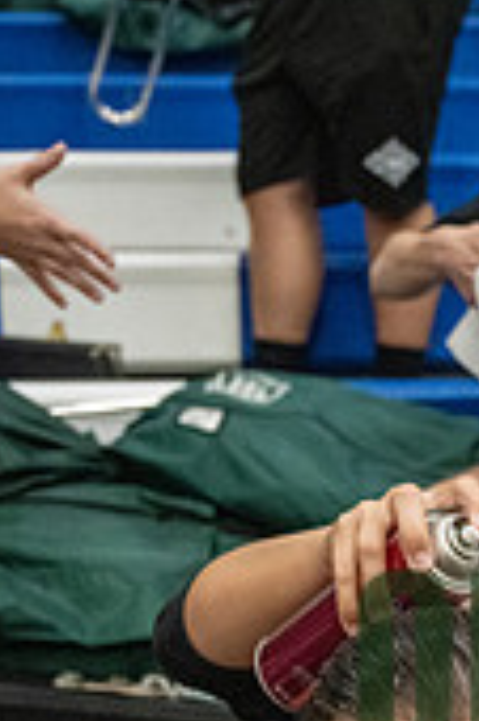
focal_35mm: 98
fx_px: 1960
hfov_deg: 13.6
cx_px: 547
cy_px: 687
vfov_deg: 20.3
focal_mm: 37
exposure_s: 1/800
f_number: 4
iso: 8000
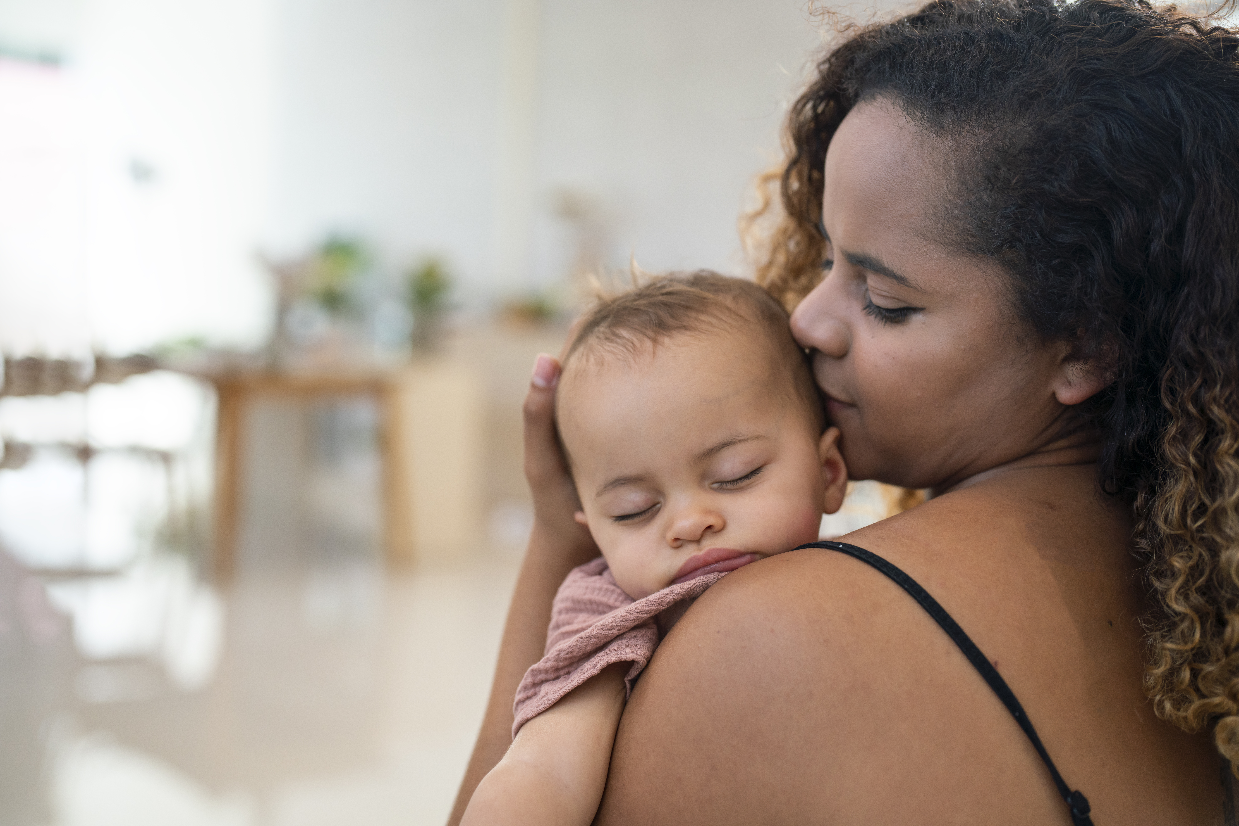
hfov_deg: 39.6
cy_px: 413
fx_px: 1721
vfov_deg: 27.0
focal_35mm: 50
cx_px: 620
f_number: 2.5
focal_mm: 50
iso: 640
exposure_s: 1/1250
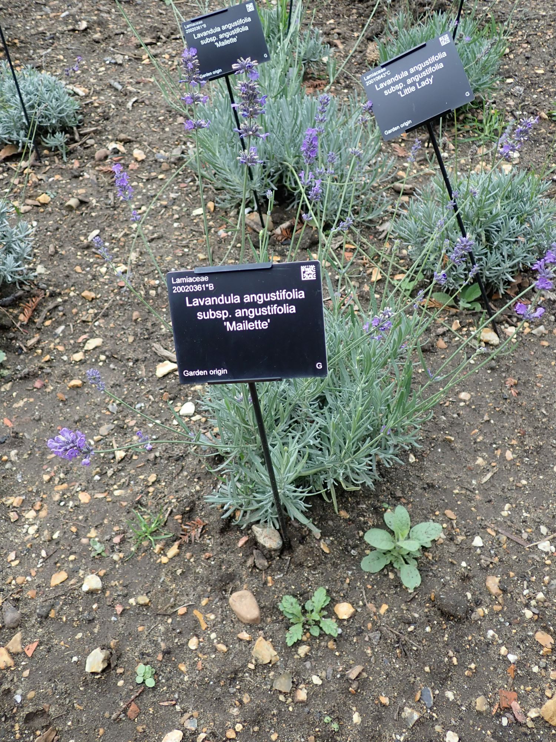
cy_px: 371
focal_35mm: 30
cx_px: 278
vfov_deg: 60.0
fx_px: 642
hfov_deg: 46.8
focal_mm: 5.5
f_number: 2.3
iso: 100
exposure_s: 1/80
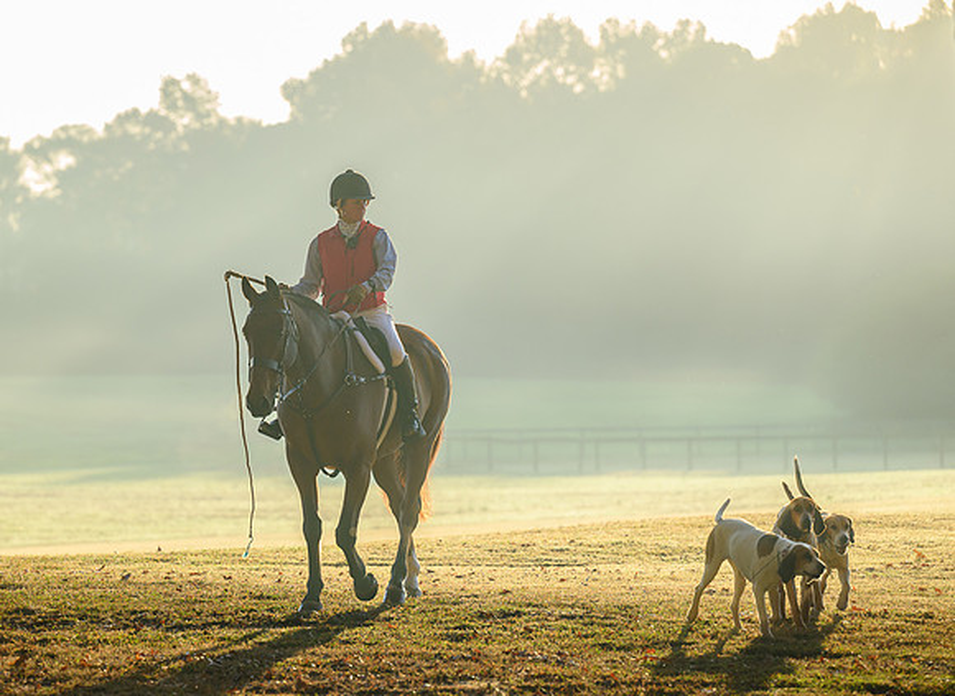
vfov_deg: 7.9
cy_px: 358
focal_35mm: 185
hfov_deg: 10.8
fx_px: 5041
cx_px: 433
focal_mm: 160
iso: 500
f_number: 4
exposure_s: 1/640
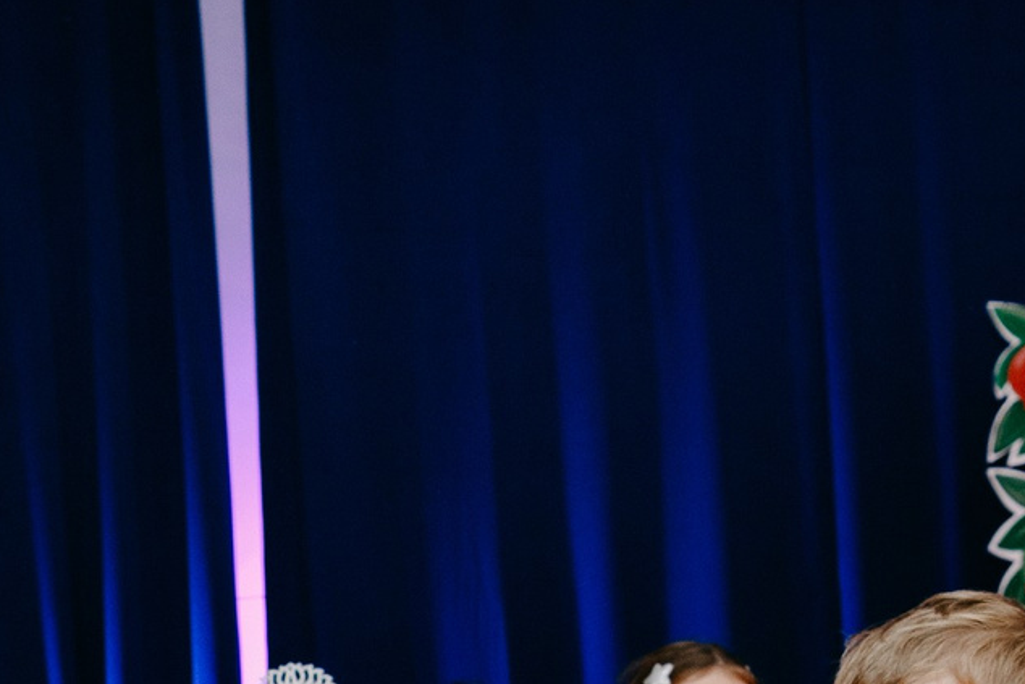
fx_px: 2990
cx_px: -76
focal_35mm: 105
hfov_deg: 18.8
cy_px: 1306
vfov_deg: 11.8
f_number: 4
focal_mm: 26
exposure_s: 1/160
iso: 250
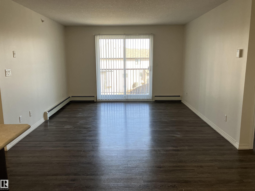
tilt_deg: -7.6
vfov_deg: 49.7
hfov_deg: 63.4
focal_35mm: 28
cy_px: 96
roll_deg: +0.4
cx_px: 128
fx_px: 206
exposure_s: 1/120
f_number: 1.8
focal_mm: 3.99
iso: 80
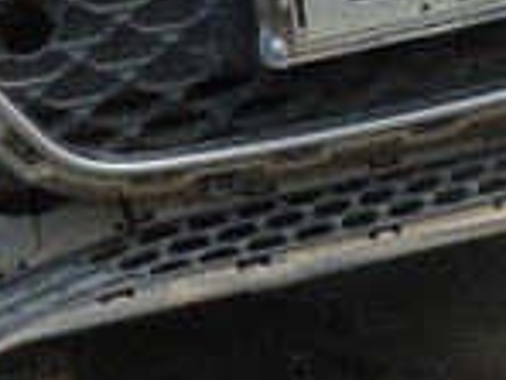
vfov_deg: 9.9
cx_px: -41
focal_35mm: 135
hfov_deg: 14.3
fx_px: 1973
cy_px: -479
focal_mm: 4.5
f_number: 4
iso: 80
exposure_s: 1/125
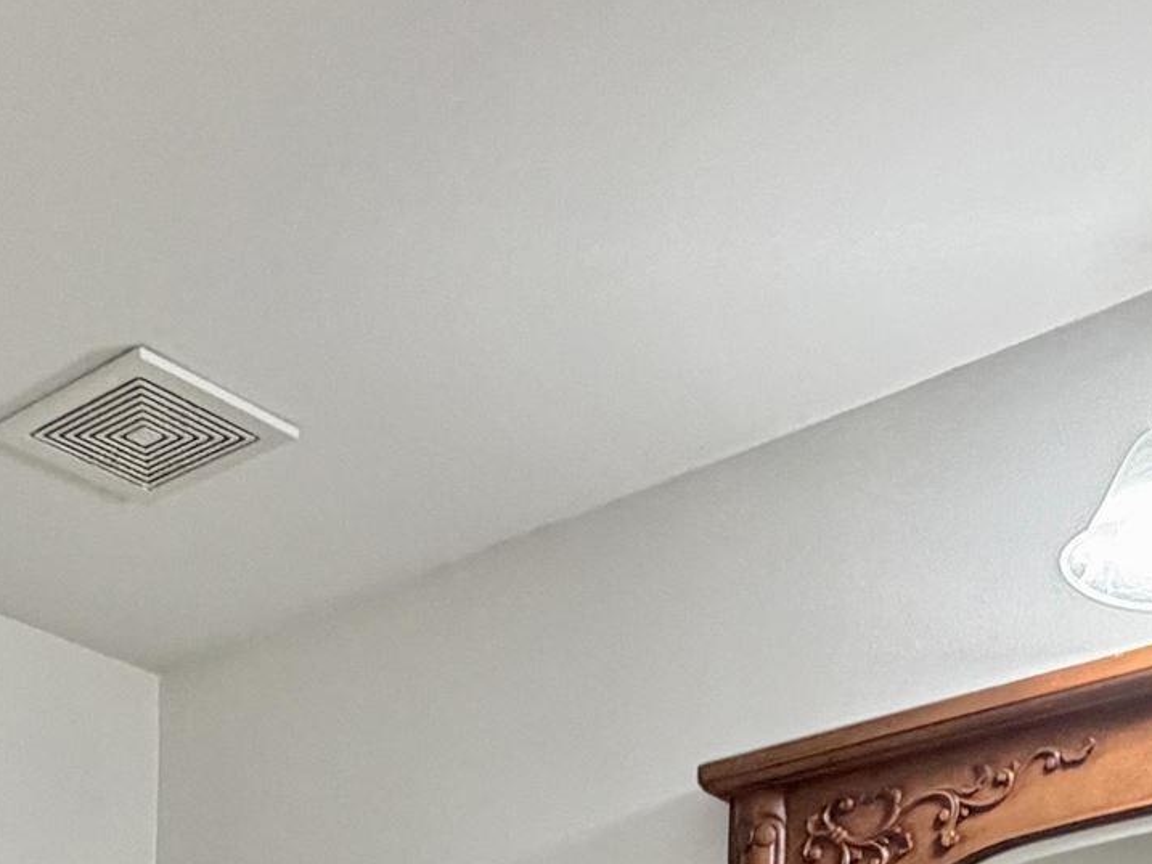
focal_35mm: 60
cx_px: 145
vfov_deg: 19.6
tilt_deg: -0.9
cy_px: 1458
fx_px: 1997
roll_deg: -0.8
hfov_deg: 30.9
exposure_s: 1/60
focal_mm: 2.22
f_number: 2.2
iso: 200
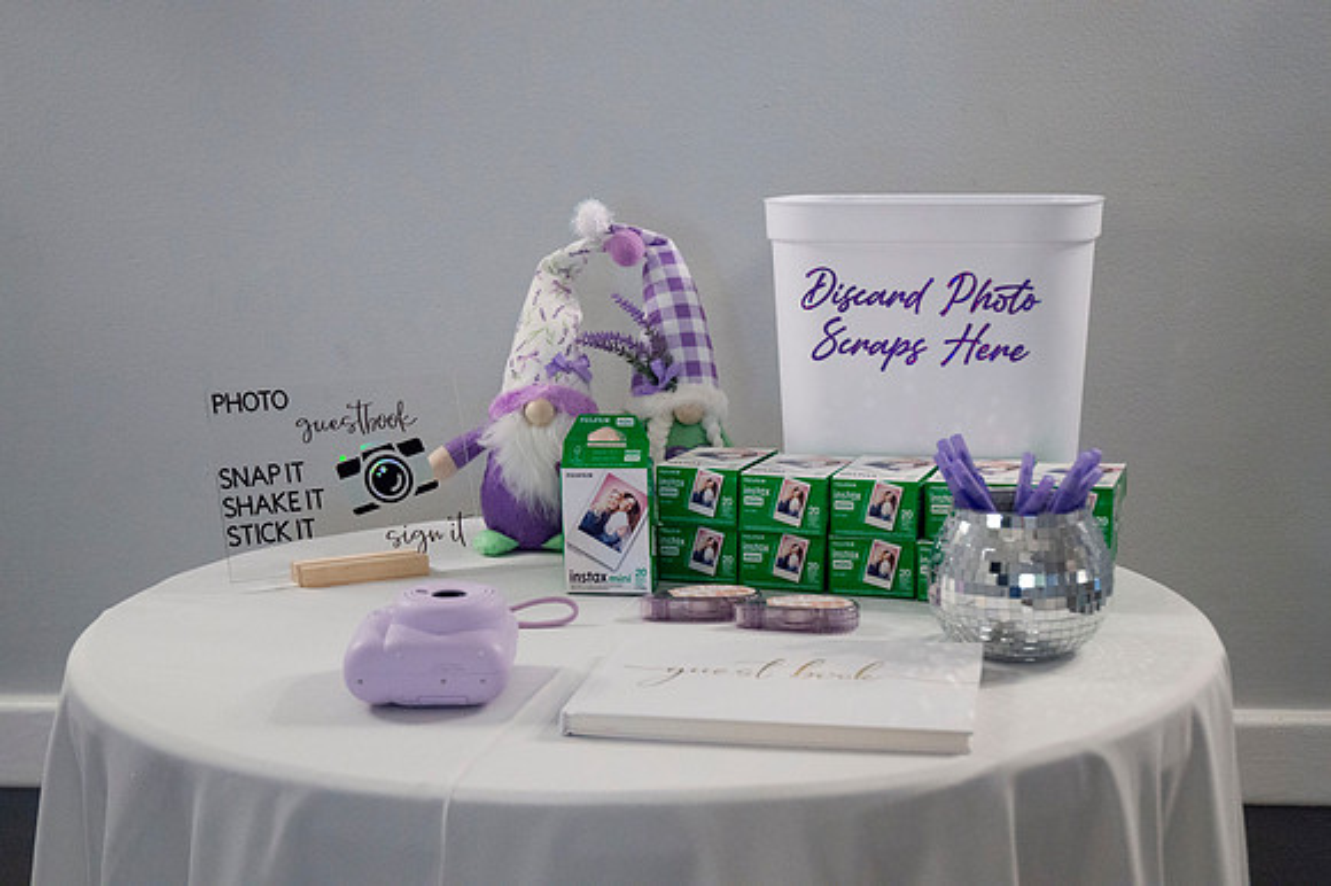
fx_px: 2106
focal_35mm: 57
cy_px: 443
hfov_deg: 35.1
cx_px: 666
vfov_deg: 23.8
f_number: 4.5
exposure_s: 1/80
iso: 800
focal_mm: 38
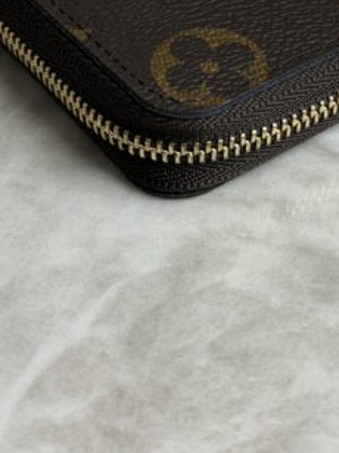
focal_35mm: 125
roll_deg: -0.4
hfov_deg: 11.8
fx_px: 1633
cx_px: 286
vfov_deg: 15.4
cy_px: -38
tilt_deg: -37.7
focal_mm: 6.76
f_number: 1.78
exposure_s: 1/122
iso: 50
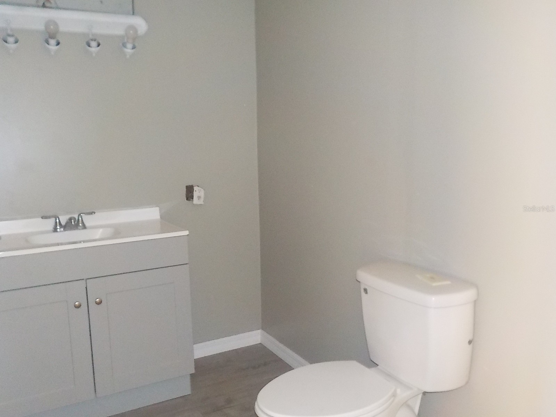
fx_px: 482
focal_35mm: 30
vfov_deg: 46.8
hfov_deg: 60.0
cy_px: 208
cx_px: 278
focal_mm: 4.1
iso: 800
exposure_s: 1/6
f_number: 3.3
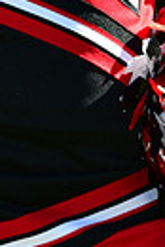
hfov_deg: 1.2
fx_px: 7809
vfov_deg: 1.8
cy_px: -101
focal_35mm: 1139
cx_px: 18
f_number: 4.5
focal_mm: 170
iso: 400
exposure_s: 1/1250
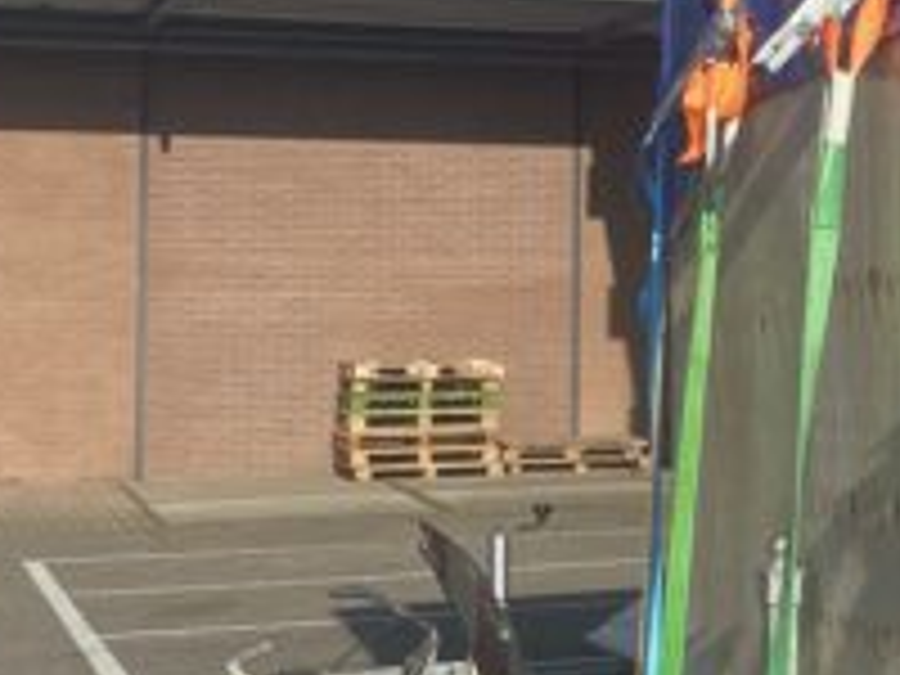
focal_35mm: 104
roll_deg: +1.2
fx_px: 2704
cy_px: 207
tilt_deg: -0.5
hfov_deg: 16.1
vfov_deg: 14.2
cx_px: 1588
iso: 32
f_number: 1.8
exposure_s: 1/2967
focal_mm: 4.25
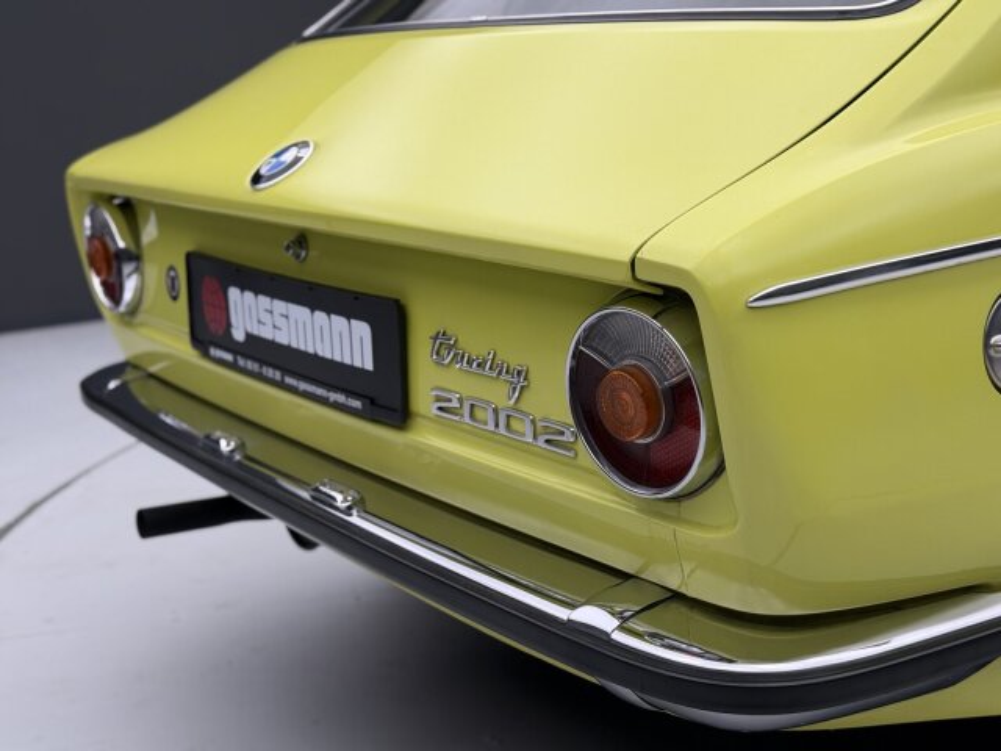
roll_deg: +2.1
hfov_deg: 39.7
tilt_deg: -12.6
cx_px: 500
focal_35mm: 48
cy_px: 376
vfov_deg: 30.3
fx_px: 1388
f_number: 1.78
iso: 64
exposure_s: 1/99
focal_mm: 6.76
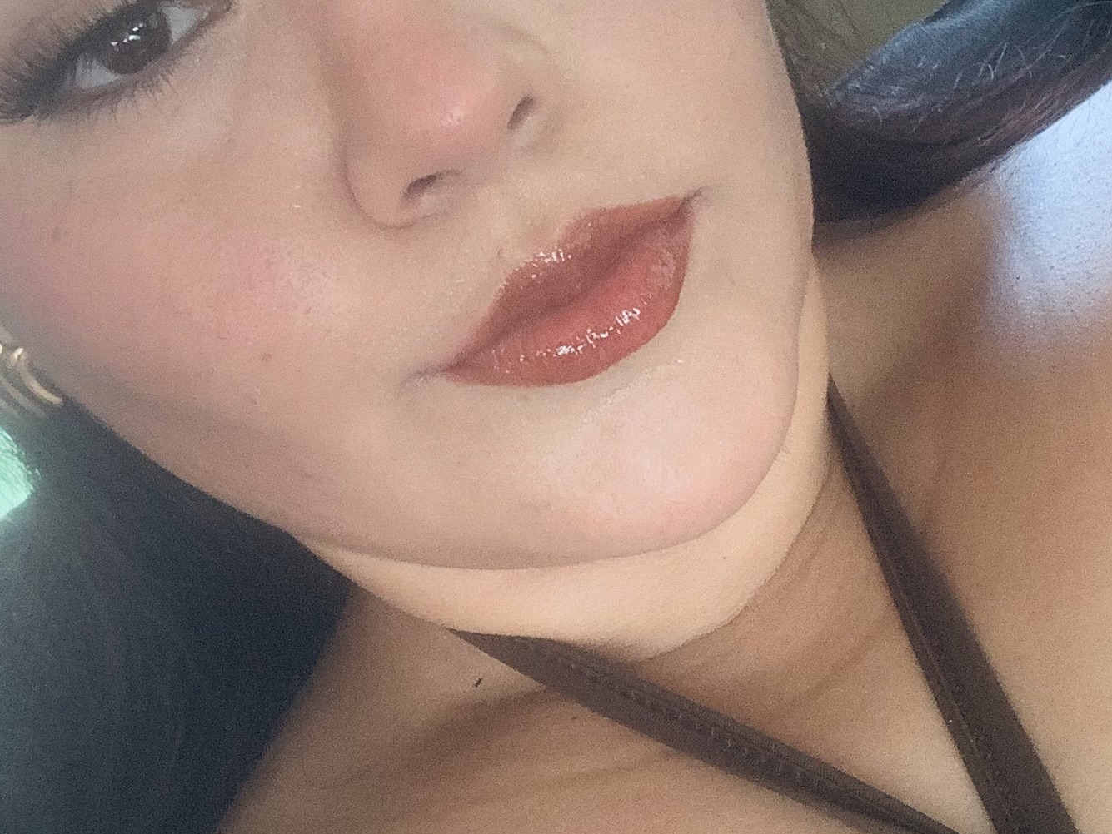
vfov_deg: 19.9
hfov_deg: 26.3
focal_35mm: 74
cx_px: 540
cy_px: 311
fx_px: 2378
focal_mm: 2.87
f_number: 2.2
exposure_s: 1/60
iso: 80
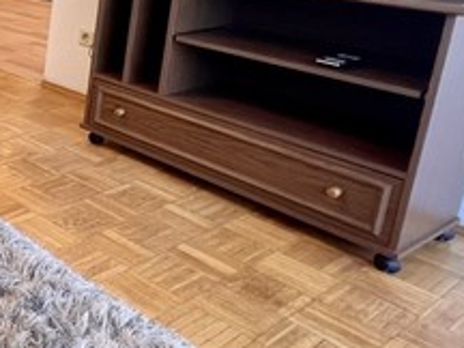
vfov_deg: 31.5
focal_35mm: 43
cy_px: 14
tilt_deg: -12.7
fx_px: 576
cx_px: -203
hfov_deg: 29.8
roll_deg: -0.9
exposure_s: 1/100
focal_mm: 1.57
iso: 160
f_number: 1.8
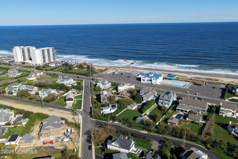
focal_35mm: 28
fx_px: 185
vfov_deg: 46.4
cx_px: 119
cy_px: 80
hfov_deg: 65.5
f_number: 3.2
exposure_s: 1/1000
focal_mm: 14.45
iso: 100
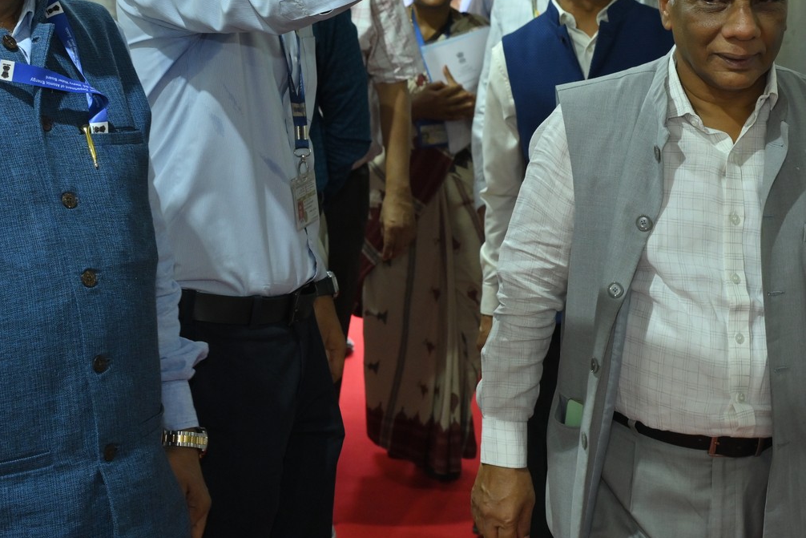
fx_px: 1593
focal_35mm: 71
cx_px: 357
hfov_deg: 28.4
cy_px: 142
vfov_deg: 19.0
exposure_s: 1/200
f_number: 5
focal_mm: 31.5
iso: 800
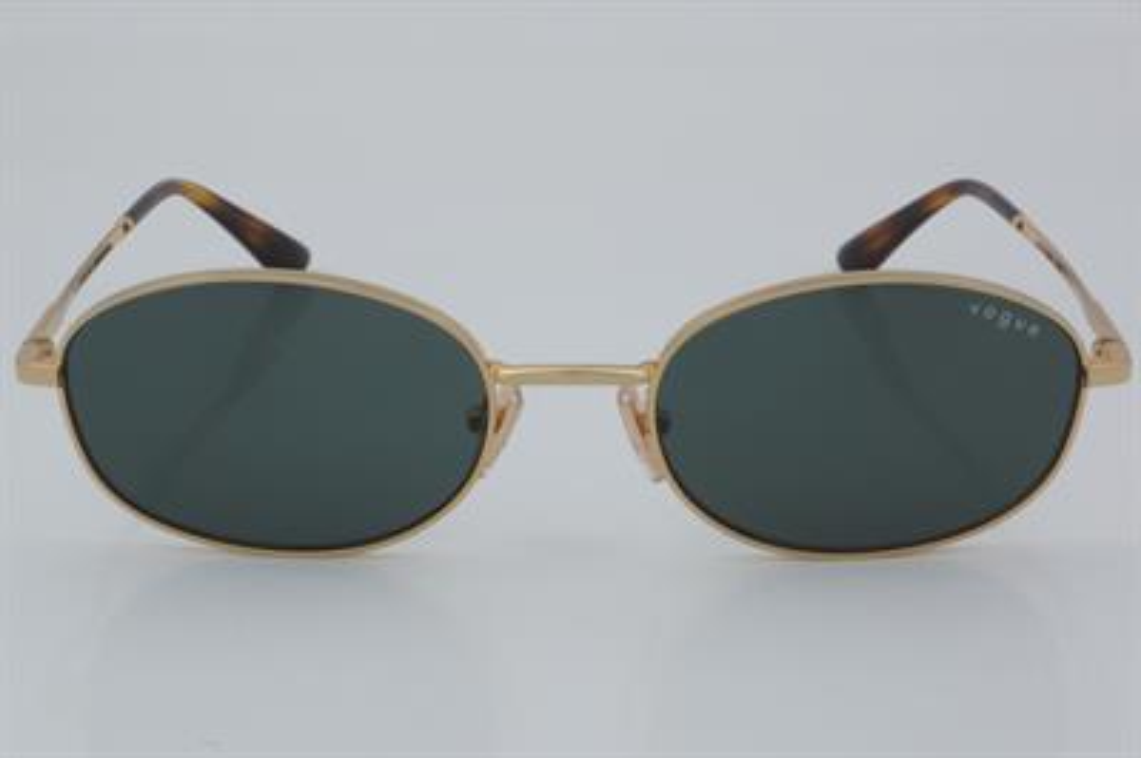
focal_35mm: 82
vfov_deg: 16.5
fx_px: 2613
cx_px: 570
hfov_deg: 24.6
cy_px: 379
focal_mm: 55
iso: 100
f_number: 32
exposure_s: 1/4
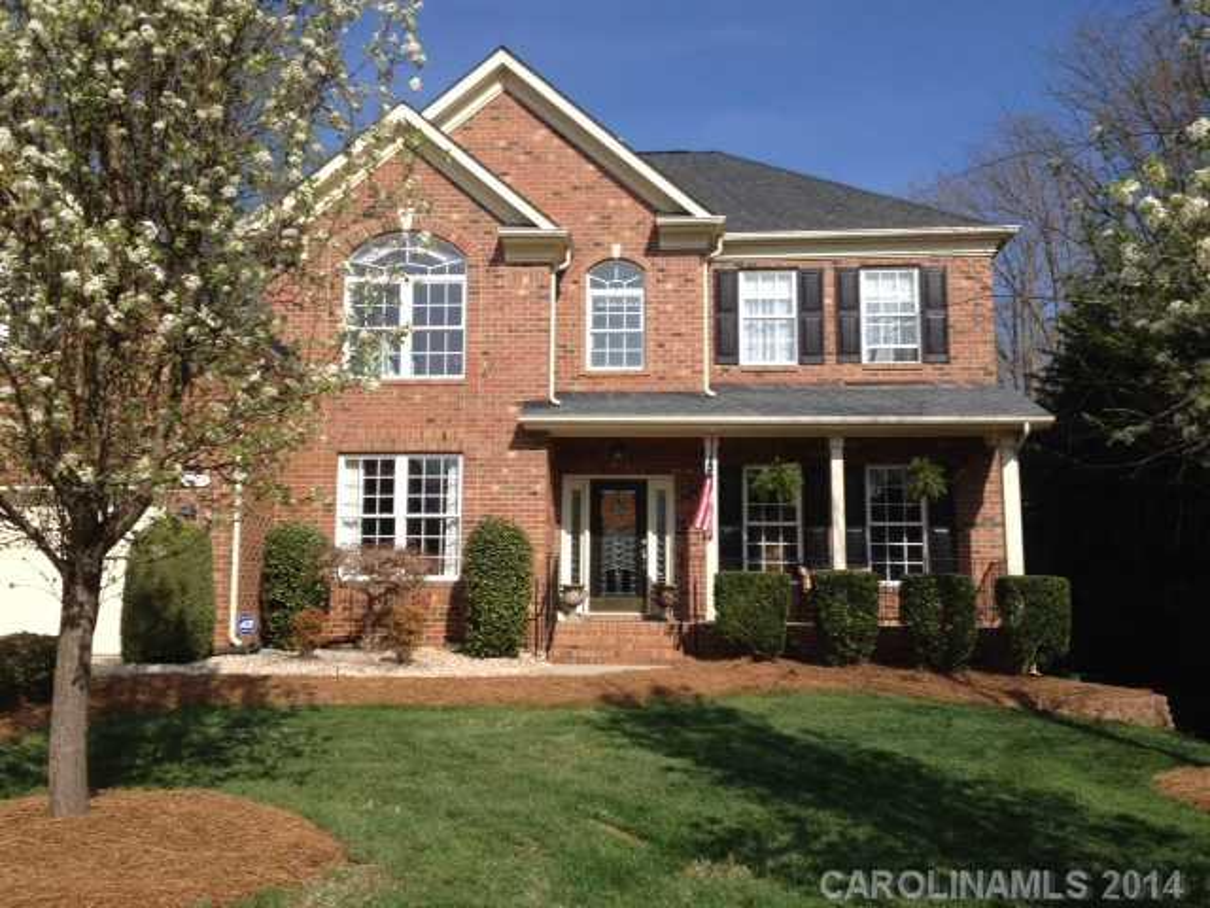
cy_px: 454
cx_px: 605
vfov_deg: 40.7
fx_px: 1223
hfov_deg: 52.6
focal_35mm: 35
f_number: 2.4
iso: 50
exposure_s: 1/1672
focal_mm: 4.28
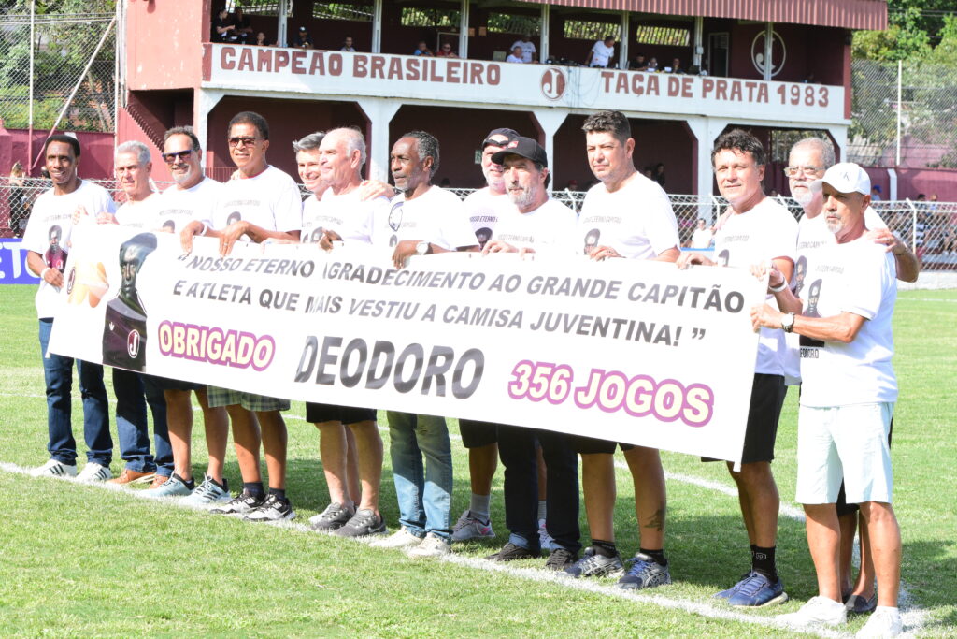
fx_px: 2791
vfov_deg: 13.0
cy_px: 320
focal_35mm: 105
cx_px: 478
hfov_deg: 19.5
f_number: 8
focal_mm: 70
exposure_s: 1/800
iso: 1250
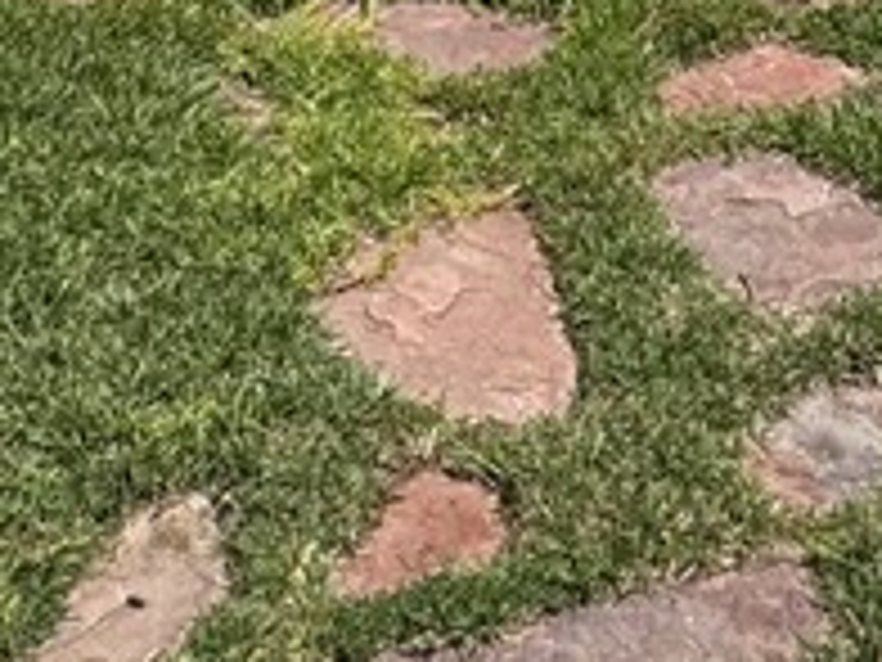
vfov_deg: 14.4
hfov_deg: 26.4
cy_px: -865
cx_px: 648
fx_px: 1860
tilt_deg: +0.0
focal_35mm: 73
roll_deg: -1.0
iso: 50
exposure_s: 1/3106
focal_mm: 2.22
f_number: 2.2
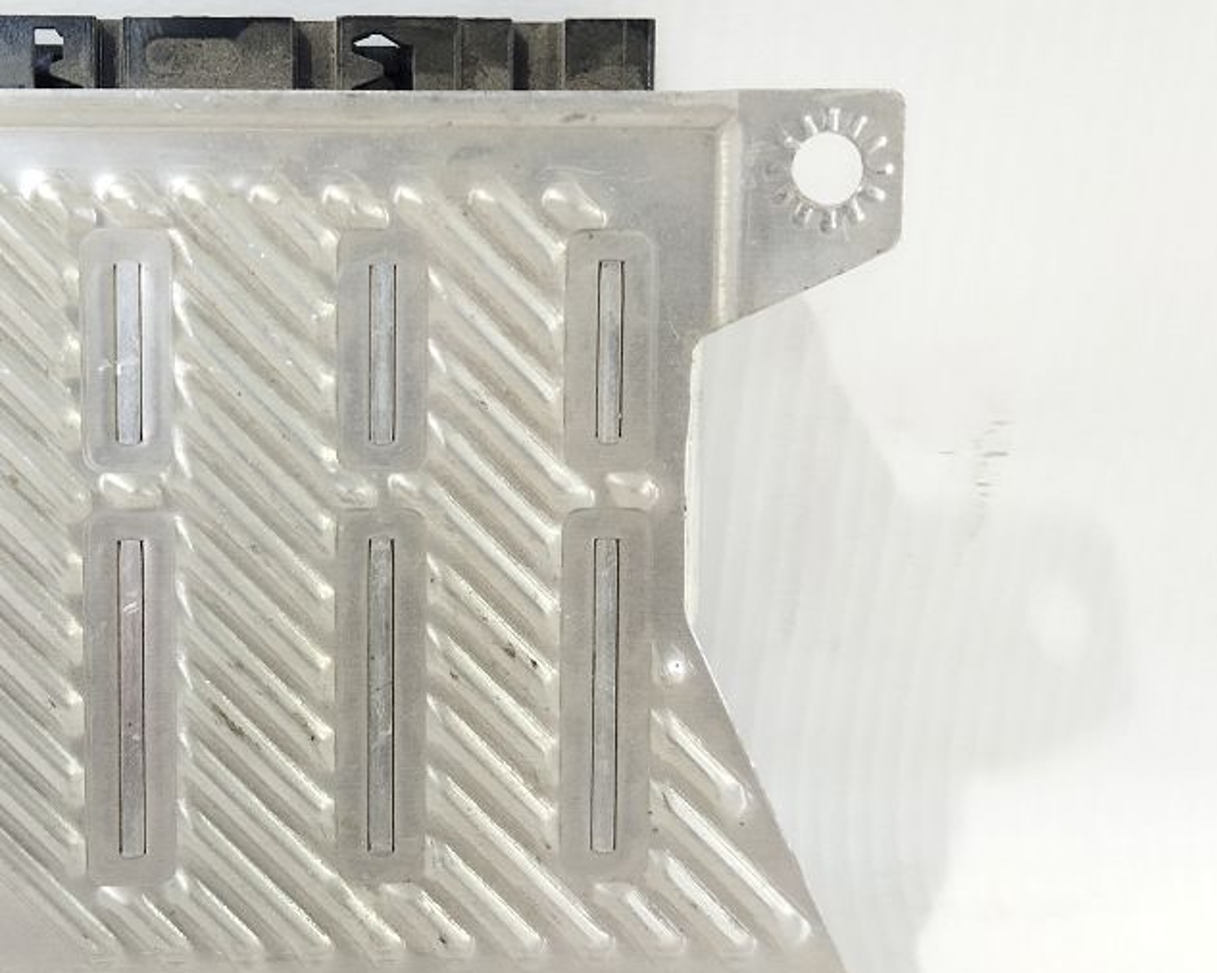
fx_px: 1800
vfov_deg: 30.2
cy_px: 494
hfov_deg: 36.4
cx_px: 292
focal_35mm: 50
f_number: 1.79
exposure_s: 1/50
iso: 341
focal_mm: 4.71
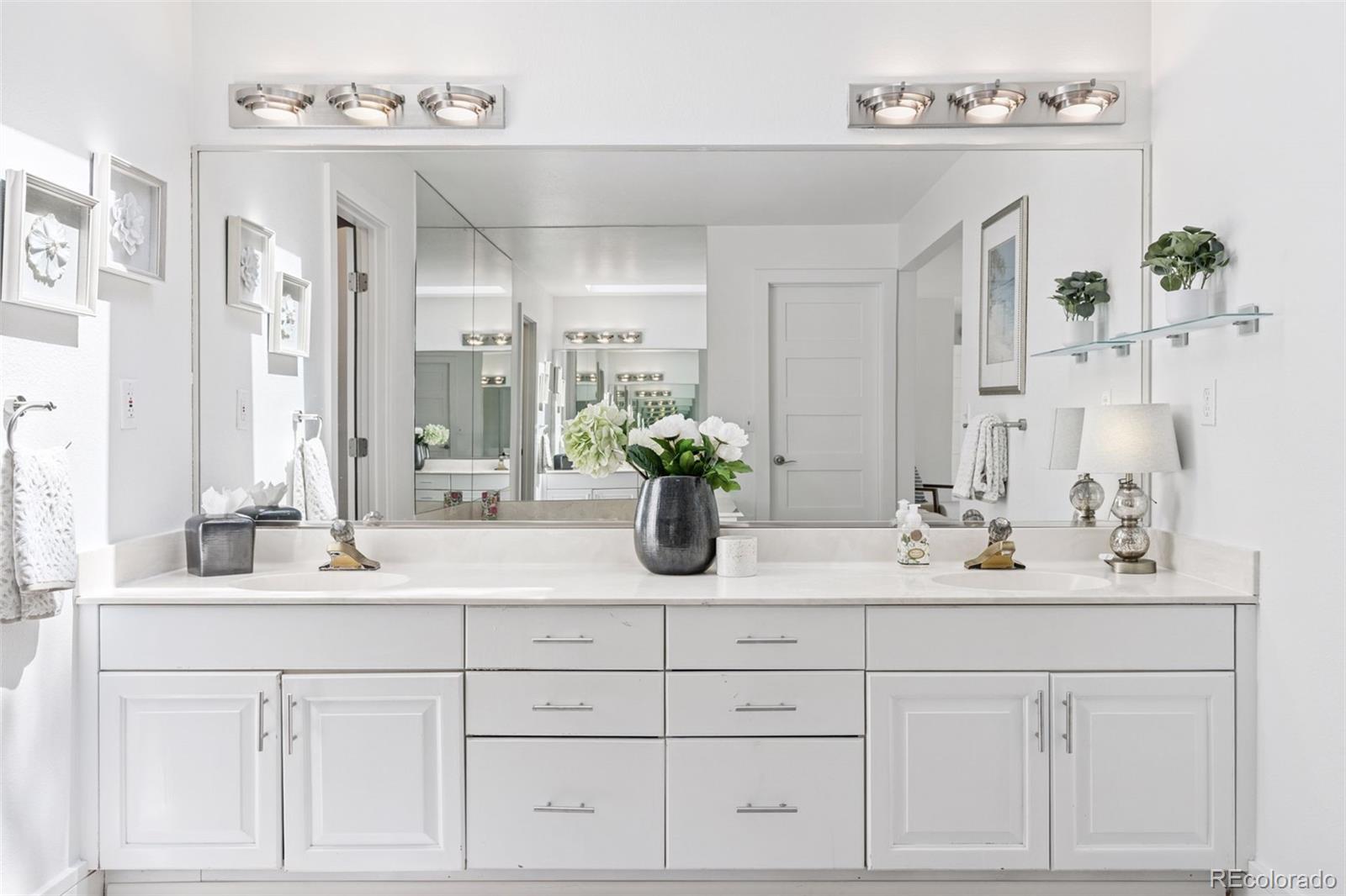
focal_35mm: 27
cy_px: 448
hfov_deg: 67.4
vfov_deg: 47.9
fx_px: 1009
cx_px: 673
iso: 400
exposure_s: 1/160
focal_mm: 27
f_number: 8
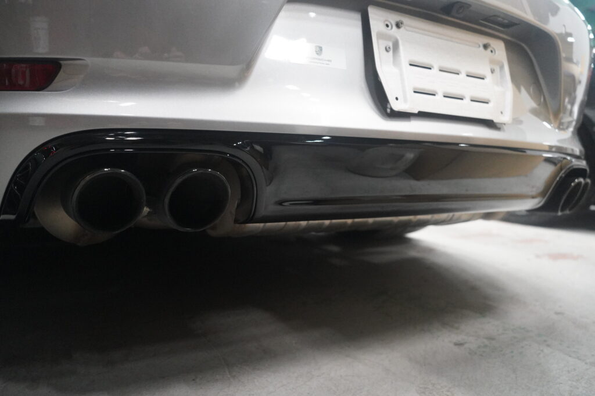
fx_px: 462
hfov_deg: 65.5
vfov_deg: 46.3
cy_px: 198
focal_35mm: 28
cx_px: 298
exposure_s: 1/80
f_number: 4
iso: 12800
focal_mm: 28
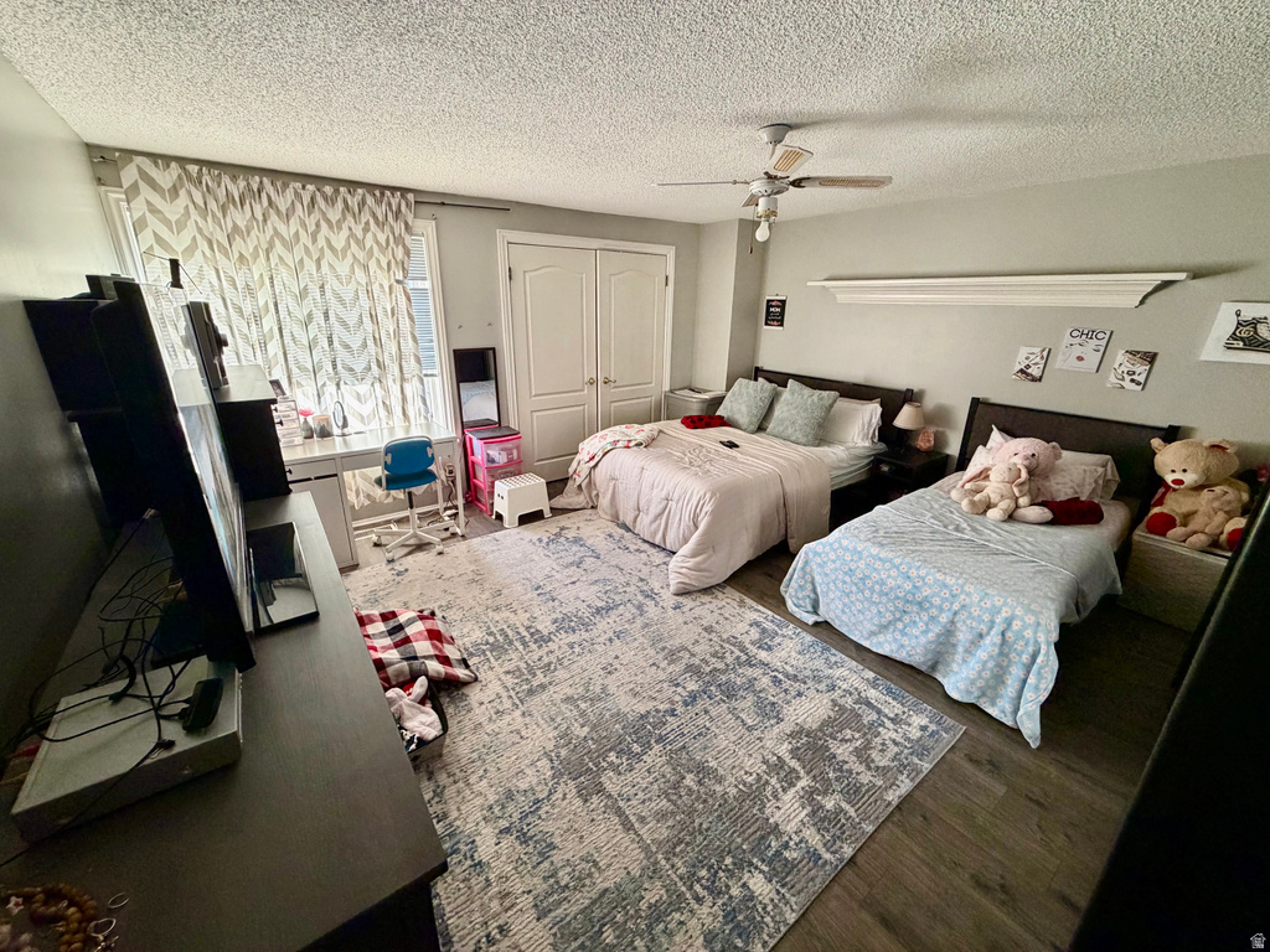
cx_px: 635
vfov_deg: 85.7
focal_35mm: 14
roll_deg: -1.1
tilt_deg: -19.7
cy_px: 476
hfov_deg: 102.1
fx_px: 514
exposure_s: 1/60
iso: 250
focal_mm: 2.22
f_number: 2.2
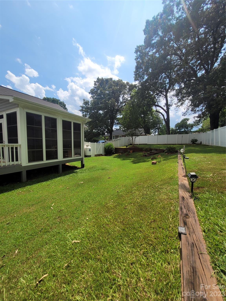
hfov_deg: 89.9
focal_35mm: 13
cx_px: 113
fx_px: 113
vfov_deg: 106.2
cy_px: 150
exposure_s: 1/2265
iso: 40
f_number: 2.2
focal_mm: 1.74
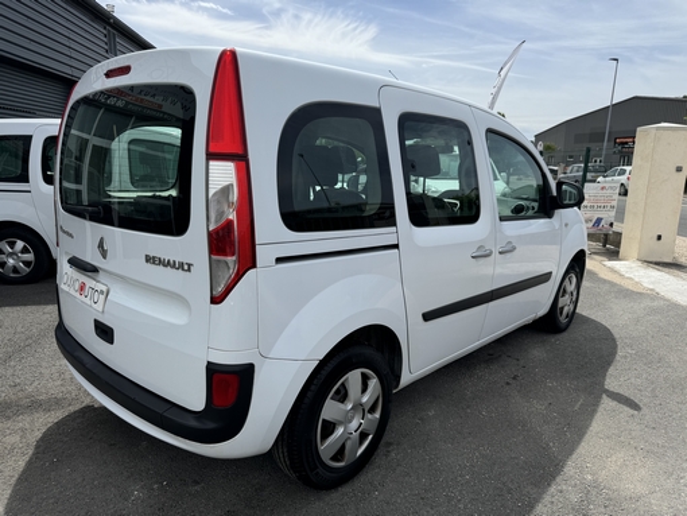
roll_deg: -0.2
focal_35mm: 24
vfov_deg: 56.9
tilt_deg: -12.7
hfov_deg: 71.6
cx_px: 344
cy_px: 258
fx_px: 477
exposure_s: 1/5814
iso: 80
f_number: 1.78
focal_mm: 6.76
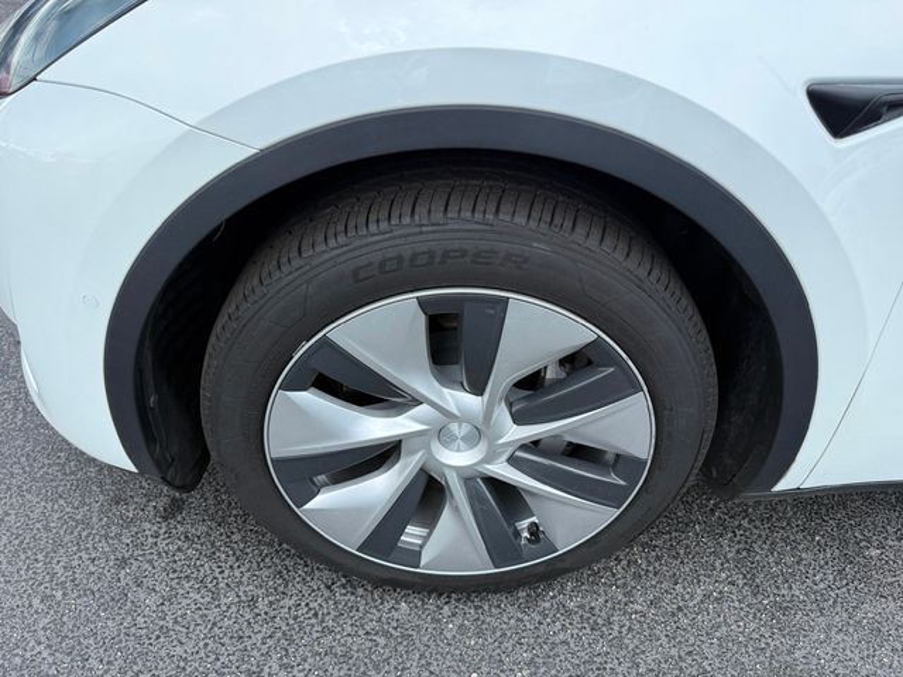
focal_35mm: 24
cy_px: 338
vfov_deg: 56.8
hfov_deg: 71.6
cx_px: 452
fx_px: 626
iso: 100
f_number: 1.78
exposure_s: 1/1464
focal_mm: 6.76
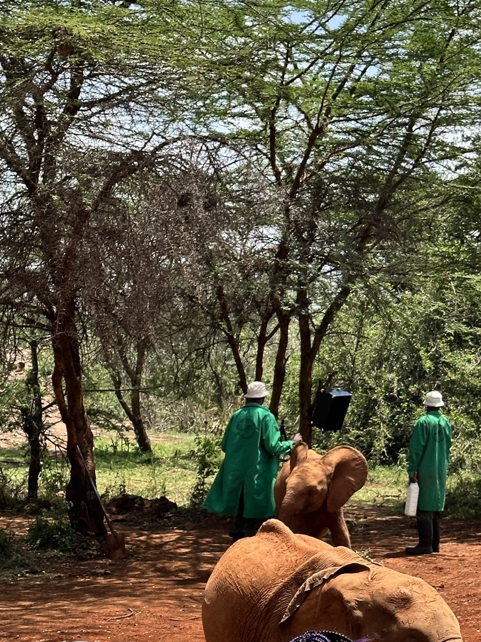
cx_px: 395
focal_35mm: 88
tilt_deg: +0.3
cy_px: 297
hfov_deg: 16.6
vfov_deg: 22.2
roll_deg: -1.9
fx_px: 1630
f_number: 1.78
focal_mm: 6.86
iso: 64
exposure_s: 1/1783
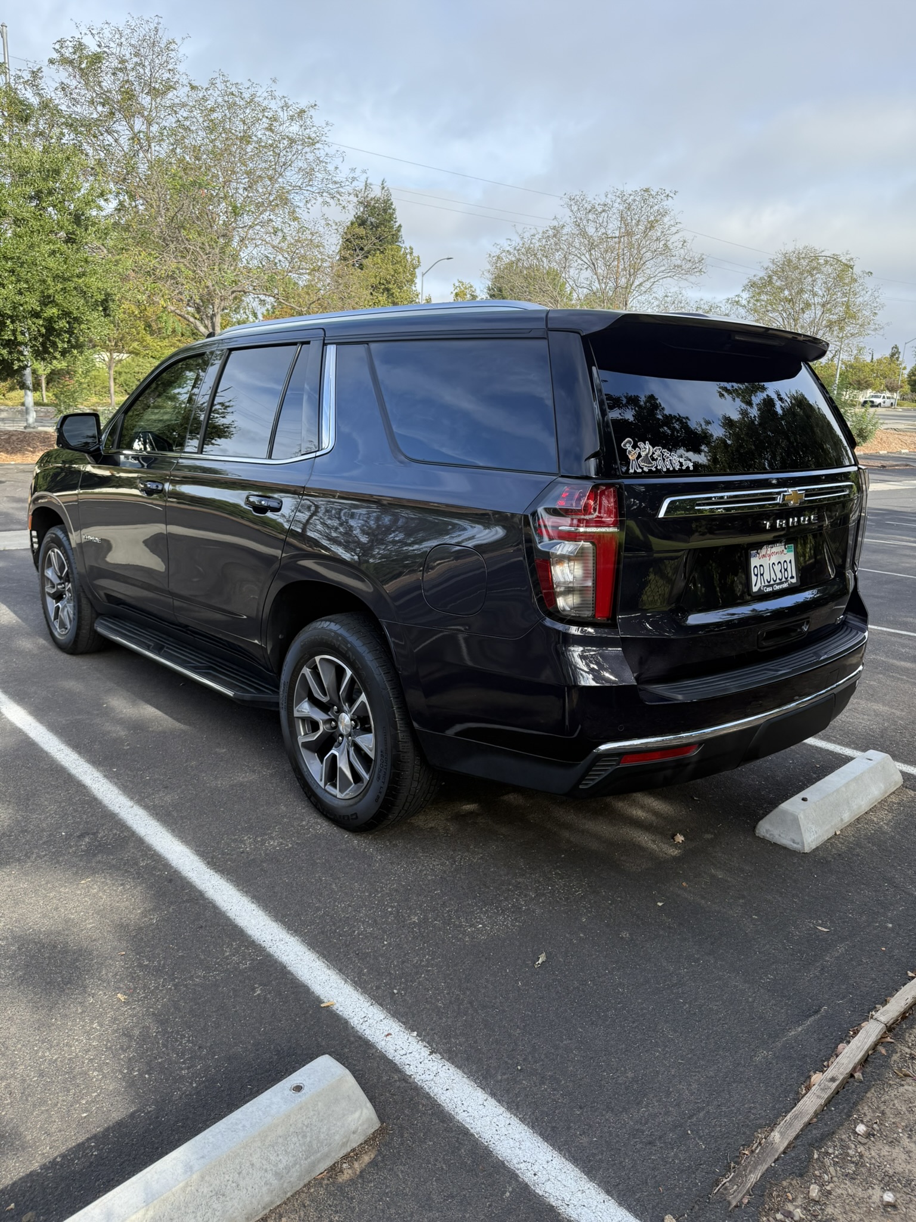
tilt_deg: -13.4
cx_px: 458
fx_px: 847
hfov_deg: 56.8
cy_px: 611
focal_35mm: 24
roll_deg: -3.0
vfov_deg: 71.6
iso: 100
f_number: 1.78
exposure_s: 1/1314
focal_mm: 6.76
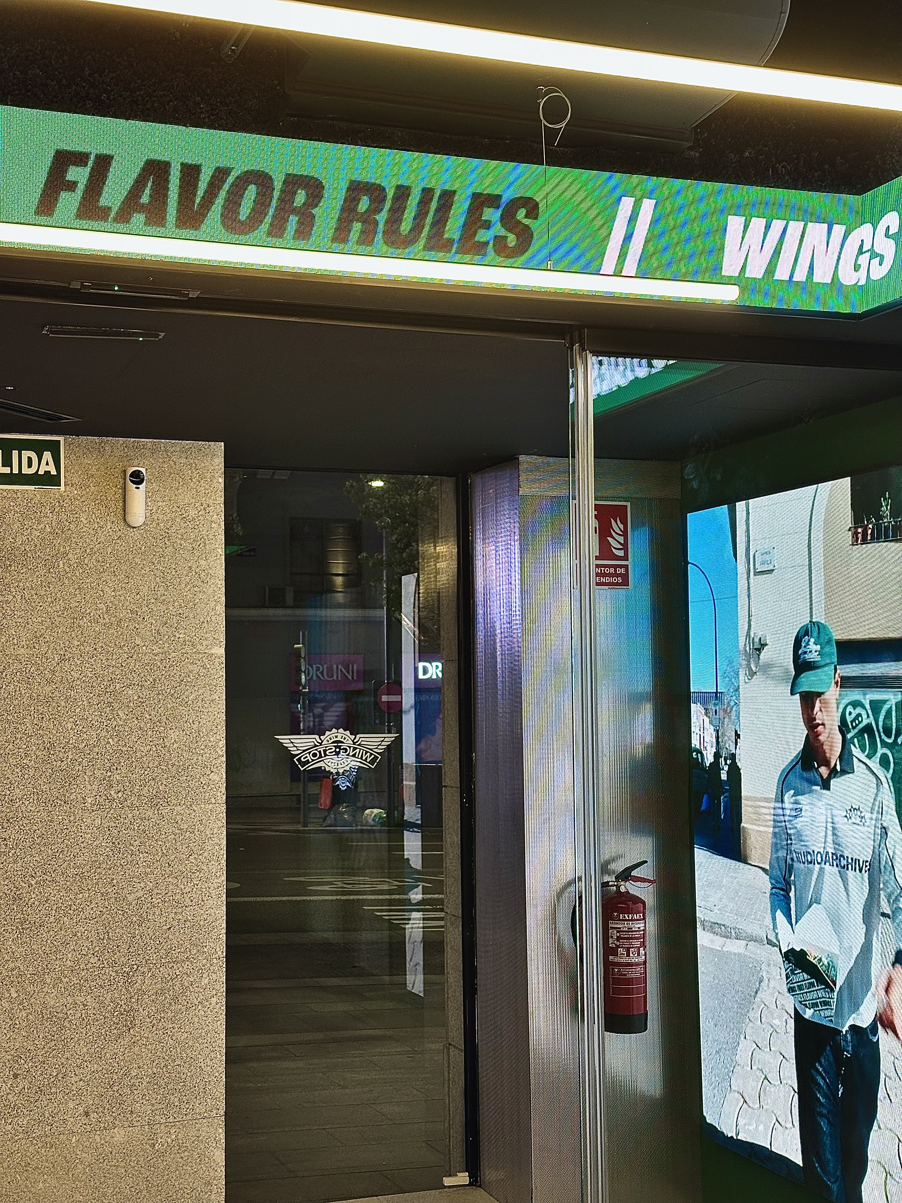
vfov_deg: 39.7
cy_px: 602
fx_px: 1668
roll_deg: +0.4
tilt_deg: +3.9
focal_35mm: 48
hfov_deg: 30.3
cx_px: 451
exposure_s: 1/60
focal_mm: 6.86
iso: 100
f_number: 1.78
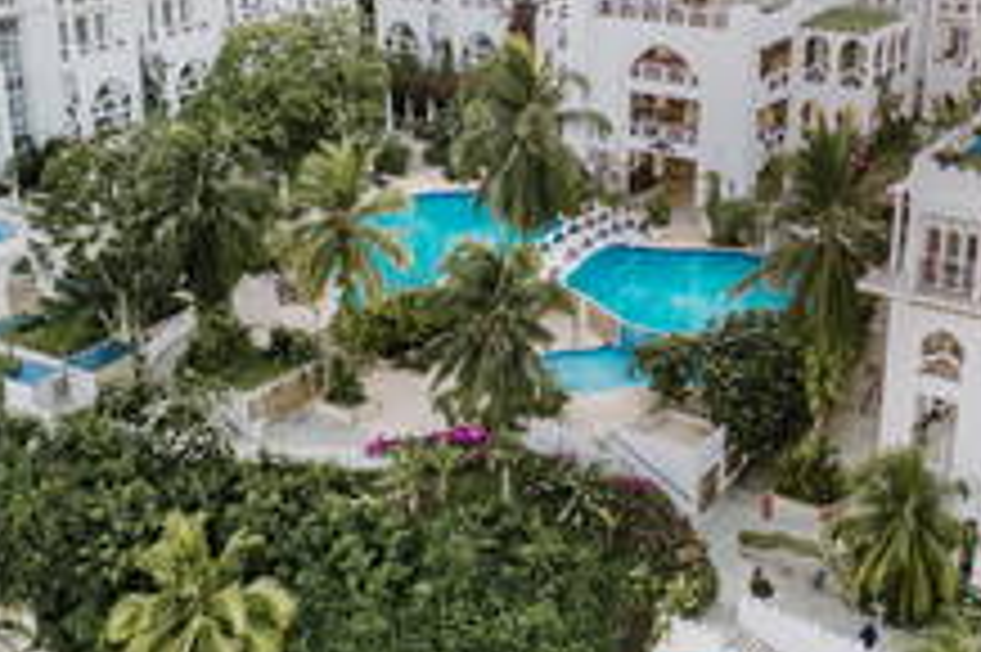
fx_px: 1470
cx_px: 536
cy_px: 261
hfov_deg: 36.9
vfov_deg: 25.0
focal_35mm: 54
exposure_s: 1/60
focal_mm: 10.26
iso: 100
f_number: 2.8
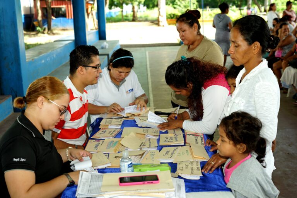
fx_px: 412
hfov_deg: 39.6
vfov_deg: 27.0
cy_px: 99
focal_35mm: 50
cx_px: 148
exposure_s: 1/60
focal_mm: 50
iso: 100
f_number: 4.5
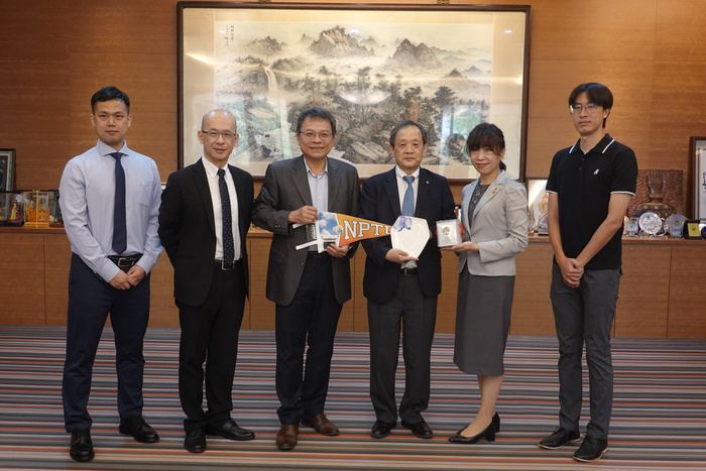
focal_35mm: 39
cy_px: 236
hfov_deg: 49.5
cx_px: 353
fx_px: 765
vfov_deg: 34.2
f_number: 3.5
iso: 800
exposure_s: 1/25
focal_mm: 14.4
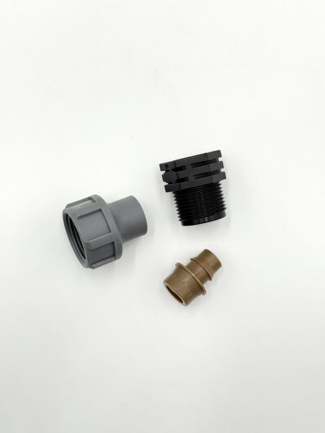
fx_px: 601
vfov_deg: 39.7
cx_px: 162
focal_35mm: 48
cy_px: 216
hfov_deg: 30.3
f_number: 1.78
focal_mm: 6.76
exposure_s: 1/687
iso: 80
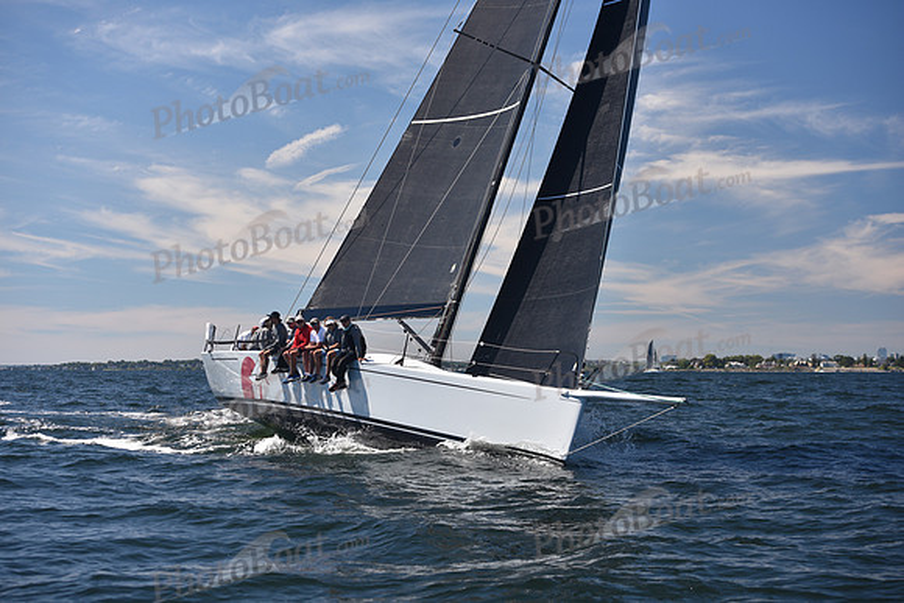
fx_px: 1758
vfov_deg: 19.5
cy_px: 302
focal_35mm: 70
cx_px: 452
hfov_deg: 28.8
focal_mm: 70
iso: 200
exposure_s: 1/800
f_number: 4
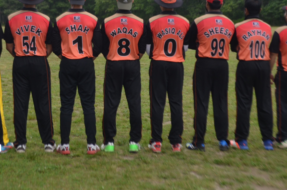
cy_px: 43
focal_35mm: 76
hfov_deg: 26.5
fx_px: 605
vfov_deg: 17.7
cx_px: 82
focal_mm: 28
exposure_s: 1/200
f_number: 4.5
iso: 125
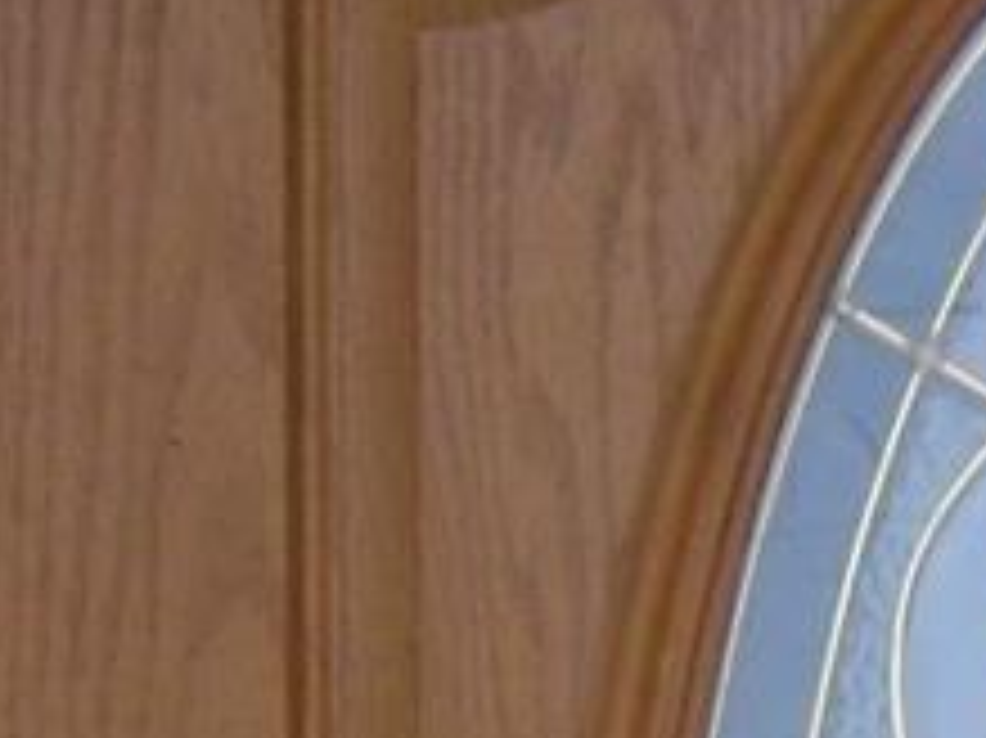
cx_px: 1414
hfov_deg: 9.8
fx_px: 5608
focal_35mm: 197
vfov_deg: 7.0
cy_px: 1958
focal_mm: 4.9
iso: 200
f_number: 8
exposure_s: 1/125
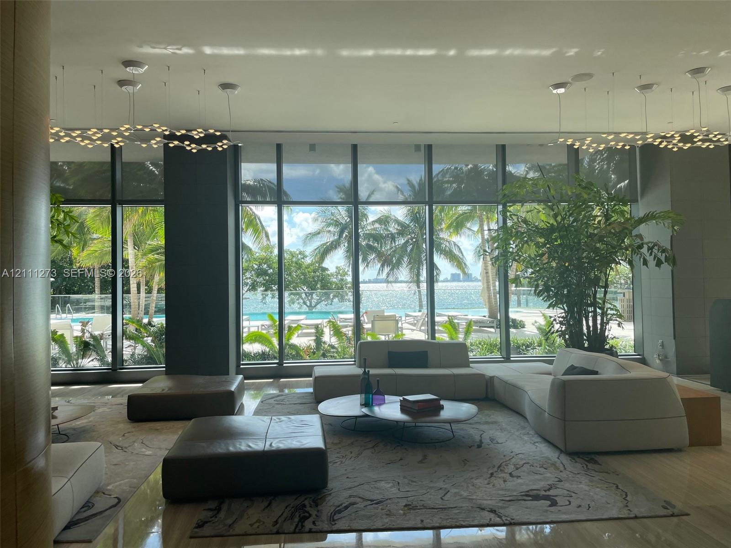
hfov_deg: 67.3
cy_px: 274
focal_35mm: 26
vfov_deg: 53.1
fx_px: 549
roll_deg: +1.6
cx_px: 366
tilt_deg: +0.1
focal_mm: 4.2
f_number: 1.6
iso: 32
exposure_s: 1/734
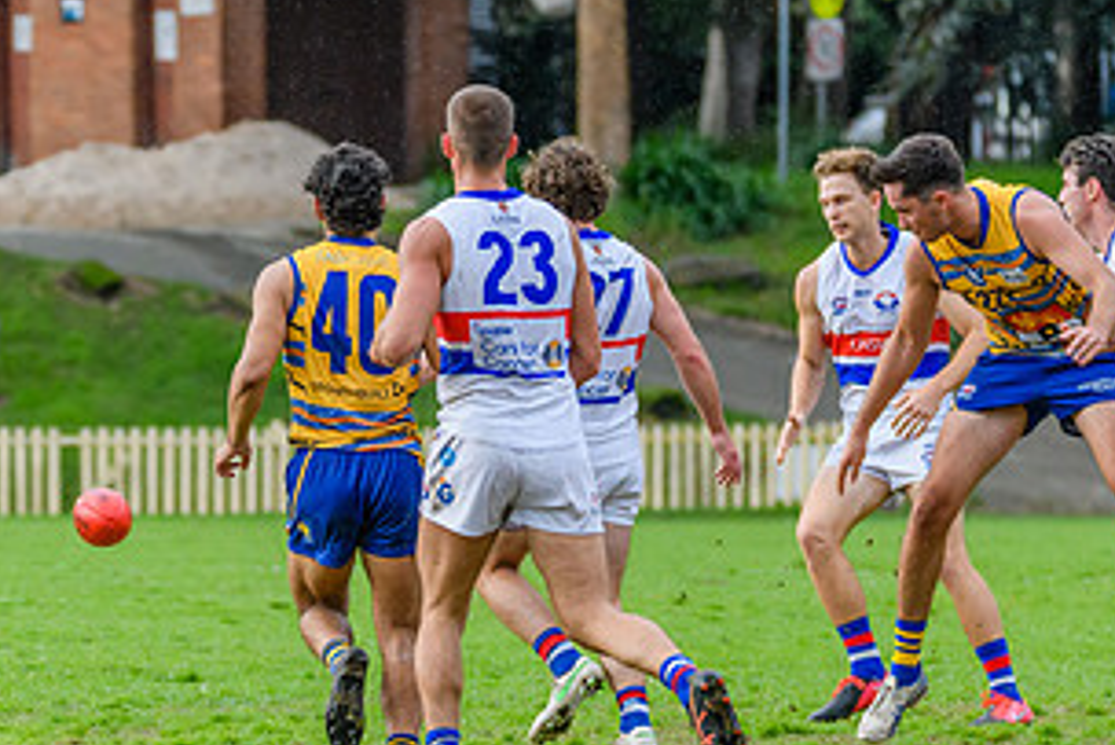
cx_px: 675
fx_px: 16887
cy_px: 501
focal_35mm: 545
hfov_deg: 3.8
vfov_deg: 2.5
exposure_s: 1/1600
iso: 1400
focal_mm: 250
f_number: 5.6
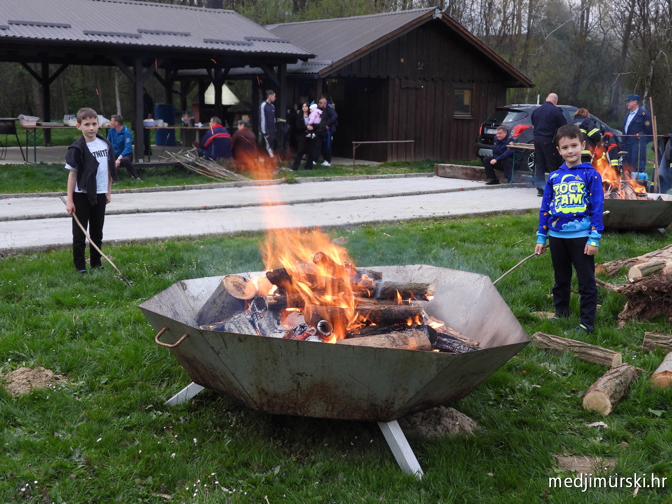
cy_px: 252
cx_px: 336
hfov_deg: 42.9
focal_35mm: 44
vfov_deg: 32.9
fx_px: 854
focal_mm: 7.9
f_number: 3.2
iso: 160
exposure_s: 1/30
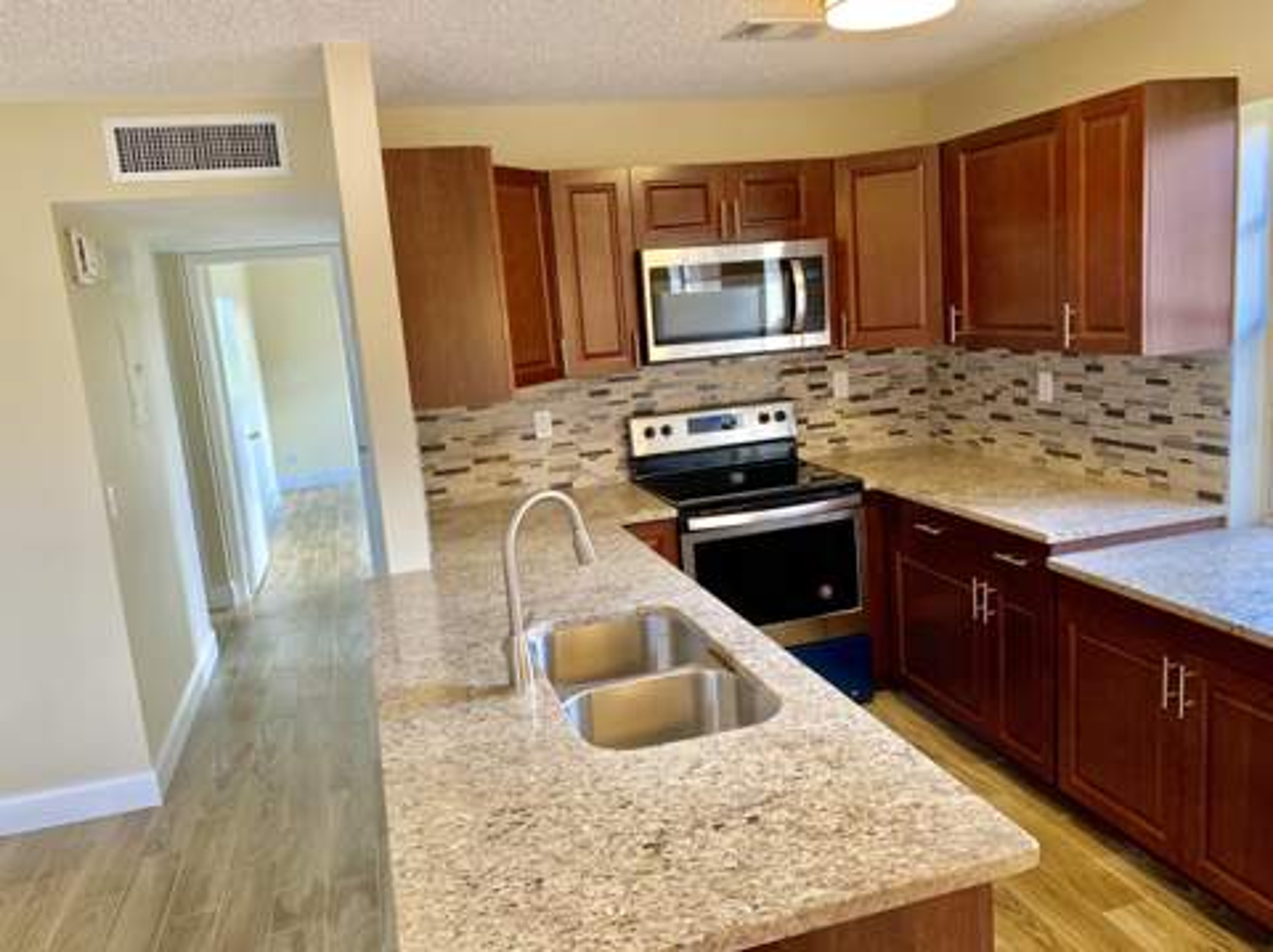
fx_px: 955
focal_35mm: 26
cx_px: 636
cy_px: 476
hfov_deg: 67.4
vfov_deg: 53.0
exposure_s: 1/60
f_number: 1.8
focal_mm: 4.25
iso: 125
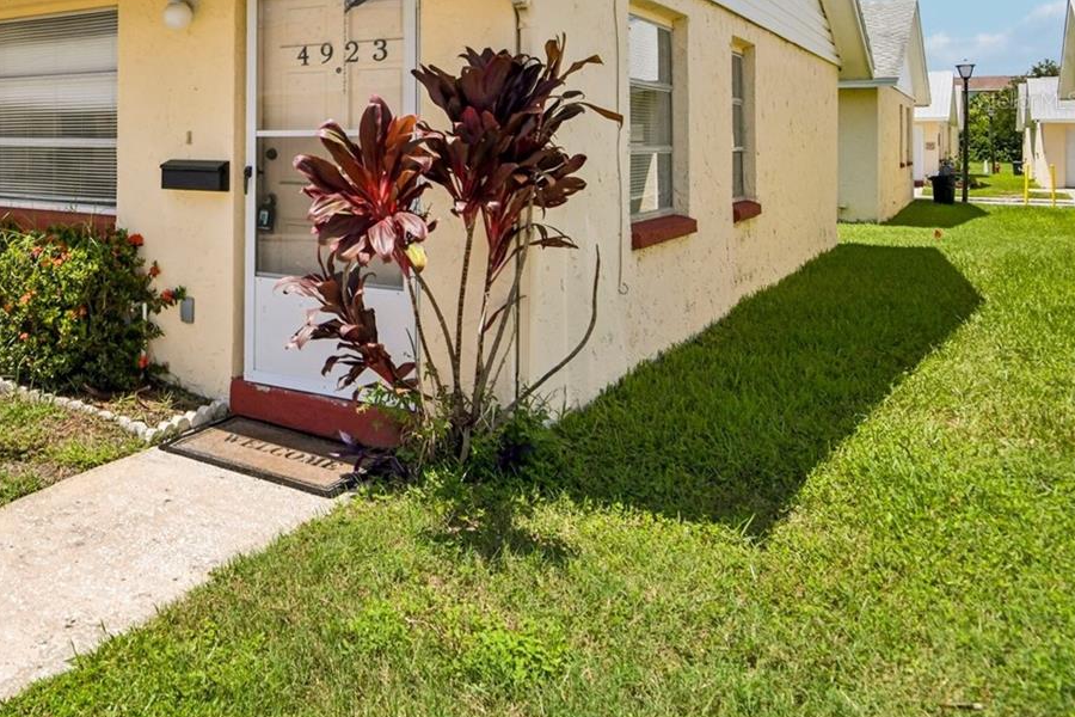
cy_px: 100
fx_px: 955
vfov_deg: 38.8
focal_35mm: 32
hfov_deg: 52.4
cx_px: 129
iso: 400
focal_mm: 18
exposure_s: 1/1600
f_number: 8
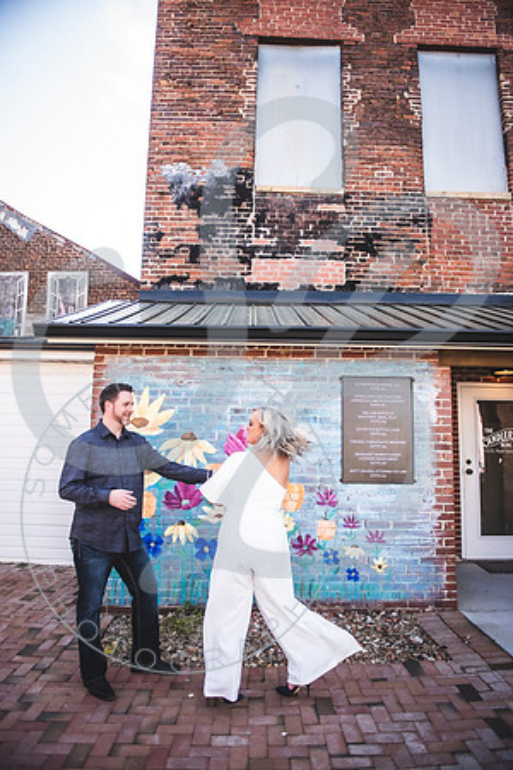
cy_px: 385
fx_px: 513
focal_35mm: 24
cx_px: 256
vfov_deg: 73.7
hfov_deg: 53.1
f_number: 2.8
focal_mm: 24
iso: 100
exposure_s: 1/400
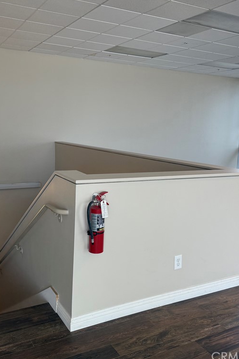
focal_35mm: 34
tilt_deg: -6.1
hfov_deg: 38.9
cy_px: 180
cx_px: 112
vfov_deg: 55.8
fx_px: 339
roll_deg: -2.0
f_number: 1.78
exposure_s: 1/121
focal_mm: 6.76
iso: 125
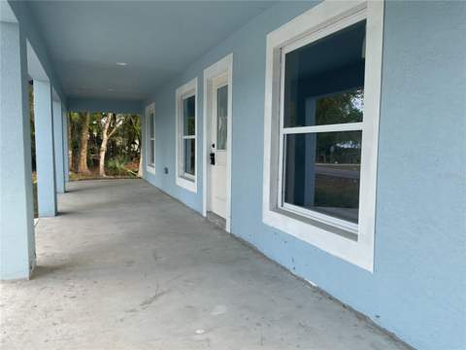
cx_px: 233
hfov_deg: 61.7
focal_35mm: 29
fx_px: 390
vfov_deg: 48.2
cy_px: 175
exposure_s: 1/202
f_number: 1.8
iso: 16
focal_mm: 3
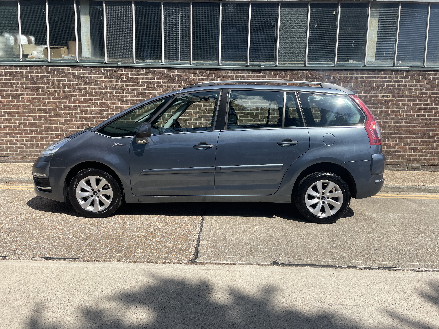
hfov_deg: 67.3
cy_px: 164
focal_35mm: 26
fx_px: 330
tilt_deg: -8.0
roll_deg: -0.8
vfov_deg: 53.1
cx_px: 220
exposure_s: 1/3205
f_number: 1.6
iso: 32
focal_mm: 4.2
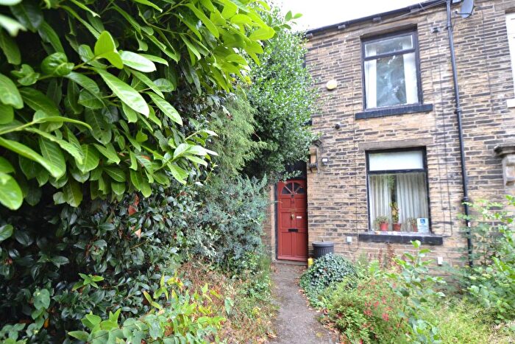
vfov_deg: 63.2
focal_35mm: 20
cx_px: 258
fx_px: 279
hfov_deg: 85.4
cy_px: 172
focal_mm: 13
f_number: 4
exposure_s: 1/80
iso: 400
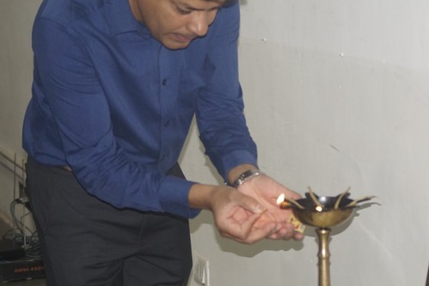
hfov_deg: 17.7
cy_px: 113
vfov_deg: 11.8
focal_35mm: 116
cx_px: 260
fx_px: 1379
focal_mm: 55
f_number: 4
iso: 800
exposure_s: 1/160
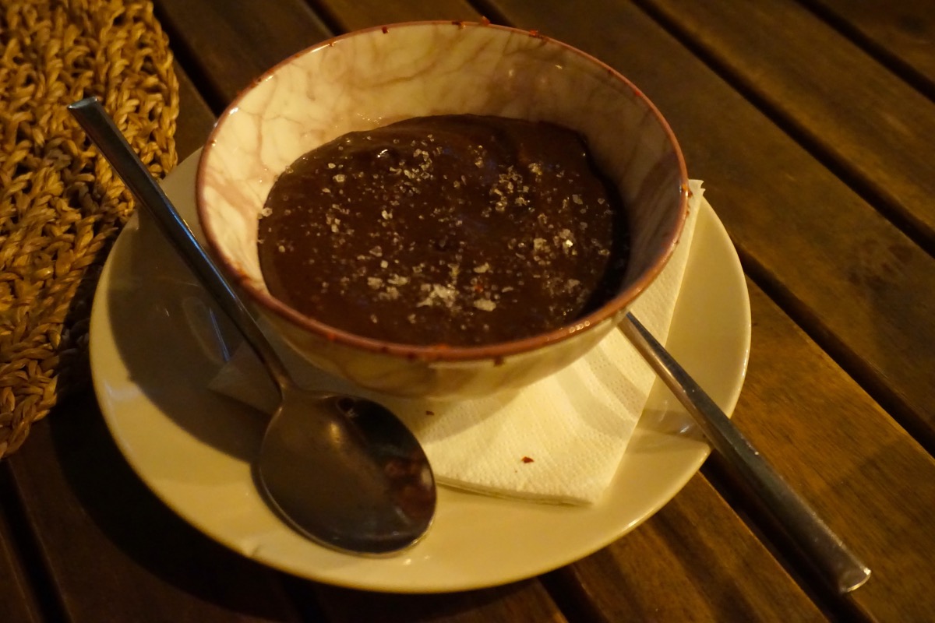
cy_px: 312
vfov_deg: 33.0
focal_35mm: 40
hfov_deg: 47.9
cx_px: 468
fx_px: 1052
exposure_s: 1/160
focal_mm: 27
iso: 8000
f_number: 4.5
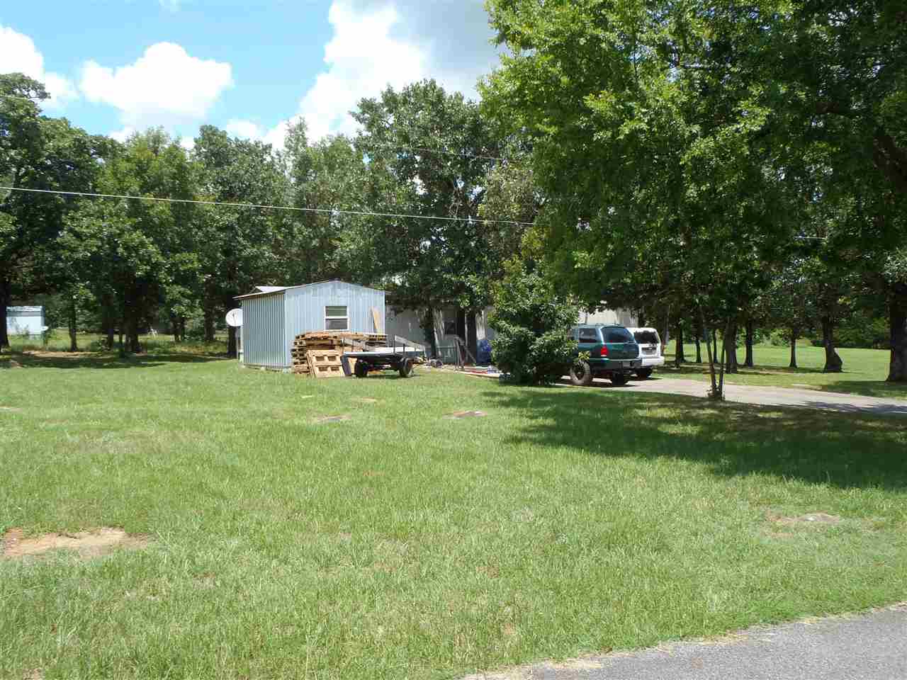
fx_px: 734
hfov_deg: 63.4
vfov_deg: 49.7
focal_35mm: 28
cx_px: 454
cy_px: 340
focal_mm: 5
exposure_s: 1/320
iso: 80
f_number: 3.9
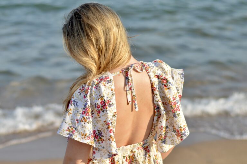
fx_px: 514
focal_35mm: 75
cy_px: 82
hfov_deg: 27.0
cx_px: 124
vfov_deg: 18.2
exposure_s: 1/4000
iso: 200
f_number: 2.2
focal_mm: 50
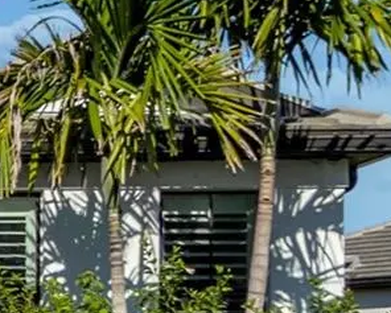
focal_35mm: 137
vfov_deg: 11.0
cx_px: -417
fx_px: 1586
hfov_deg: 12.3
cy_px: 391
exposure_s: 1/2500
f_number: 4
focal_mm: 18
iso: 100
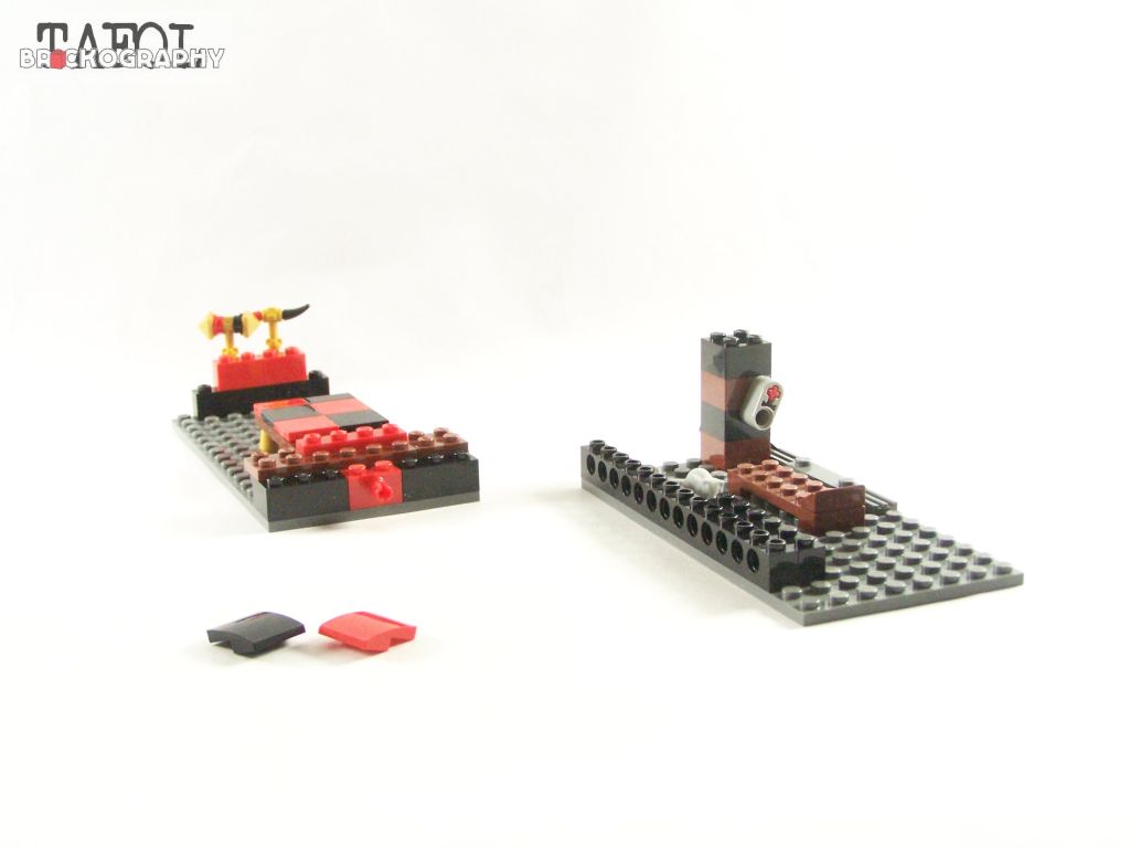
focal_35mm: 51
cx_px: 565
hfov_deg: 37.5
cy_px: 424
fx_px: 1665
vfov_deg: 28.6
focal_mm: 8.5
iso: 400
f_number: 4
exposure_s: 1/45
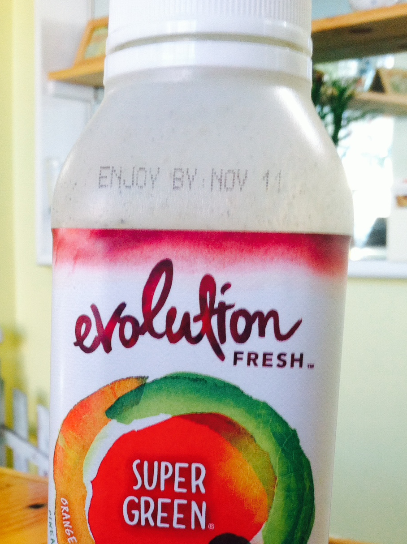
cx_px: 104
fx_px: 927
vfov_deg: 32.0
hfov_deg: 24.5
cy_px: 428
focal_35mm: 59
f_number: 2.8
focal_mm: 3.85
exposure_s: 1/15
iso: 100
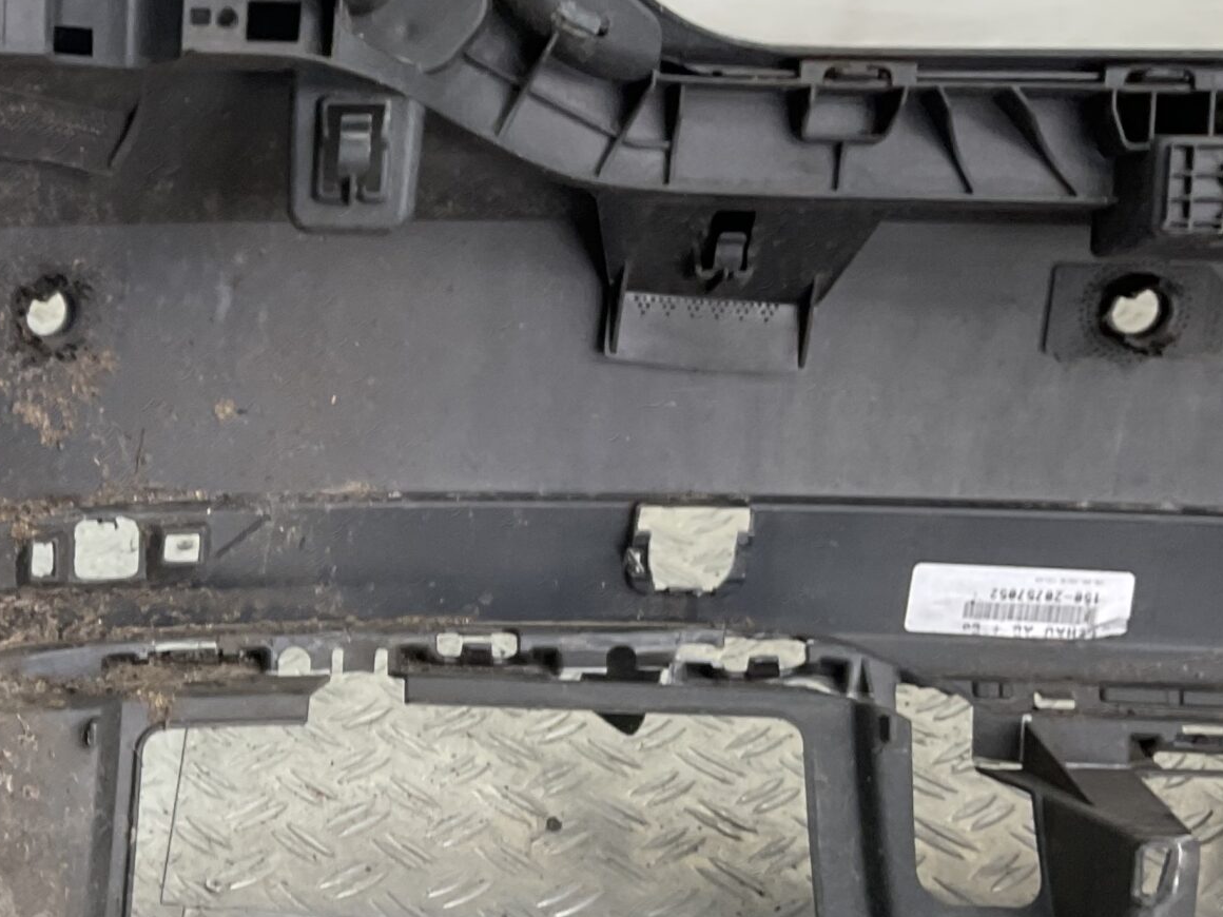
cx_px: -80
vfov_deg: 22.8
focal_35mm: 64
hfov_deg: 27.9
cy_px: 649
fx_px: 2261
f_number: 1.8
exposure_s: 1/120
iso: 20
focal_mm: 3
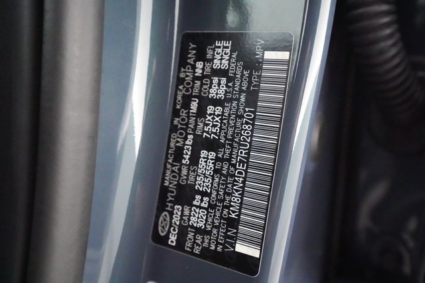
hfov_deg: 65.5
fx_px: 330
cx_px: 212
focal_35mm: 28
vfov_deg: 46.4
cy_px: 142
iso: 40000
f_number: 5
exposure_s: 1/125
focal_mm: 28
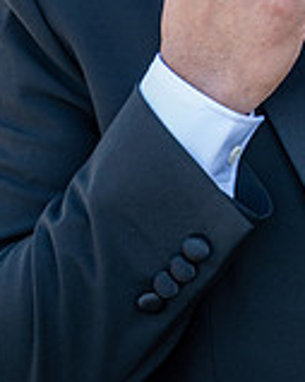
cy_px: -96
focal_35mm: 278
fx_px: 3140
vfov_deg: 6.9
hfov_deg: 5.5
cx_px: 345
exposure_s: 1/640
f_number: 3.2
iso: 400
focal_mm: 70
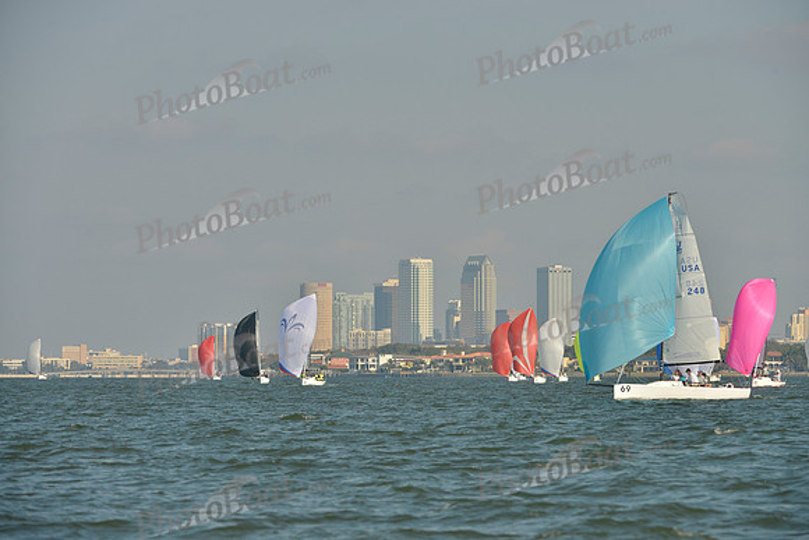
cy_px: 270
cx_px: 404
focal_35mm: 200
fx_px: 4495
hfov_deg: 10.3
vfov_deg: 6.9
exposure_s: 1/1600
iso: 280
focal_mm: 200
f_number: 7.1
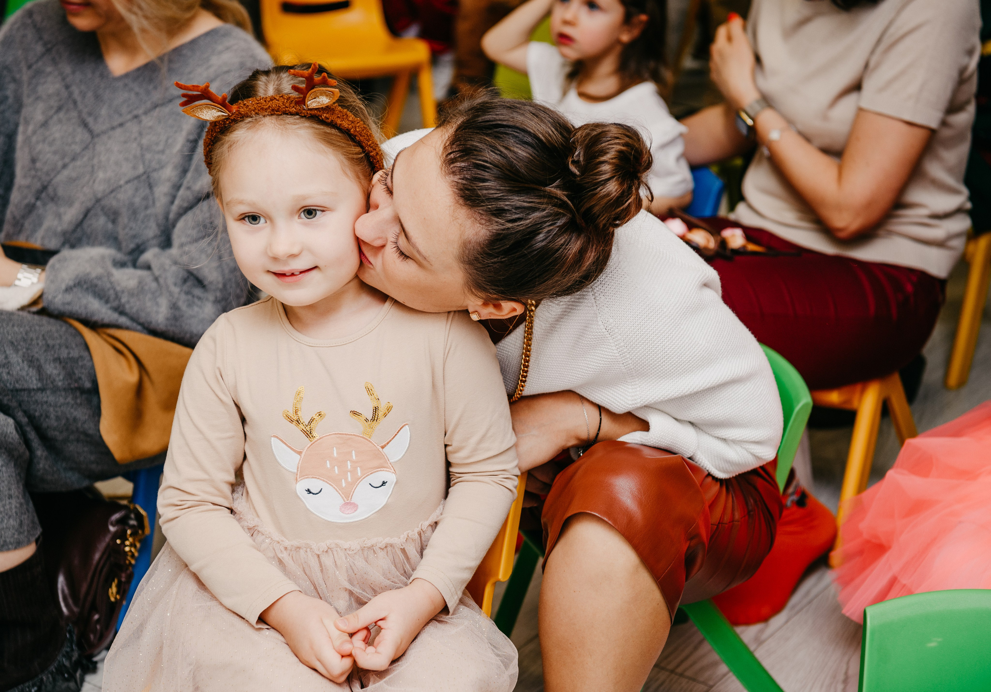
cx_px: 477
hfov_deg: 29.3
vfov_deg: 20.7
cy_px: 379
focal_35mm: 68
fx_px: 1894
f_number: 4
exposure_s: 1/160
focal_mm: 60
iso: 250
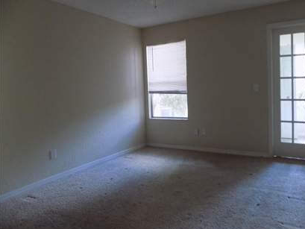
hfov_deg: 64.9
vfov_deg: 51.2
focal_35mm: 27
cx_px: 177
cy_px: 98
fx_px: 238
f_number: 3.1
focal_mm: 4
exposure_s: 1/30
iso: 360
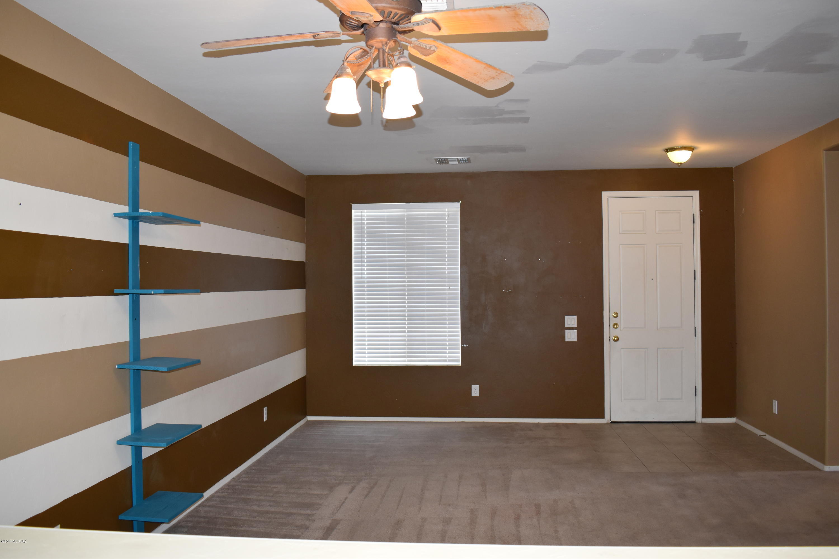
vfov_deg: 43.6
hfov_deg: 61.9
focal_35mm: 30
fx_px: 699
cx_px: 420
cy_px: 280
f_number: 4.5
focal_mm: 20
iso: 800
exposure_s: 1/80
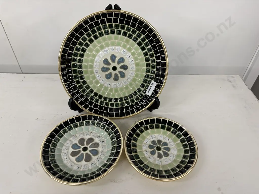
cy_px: 97
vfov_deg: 56.8
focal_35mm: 24
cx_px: 130
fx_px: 180
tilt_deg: -42.1
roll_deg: -1.1
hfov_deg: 71.6
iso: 160
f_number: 1.78
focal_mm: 6.86
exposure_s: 1/100
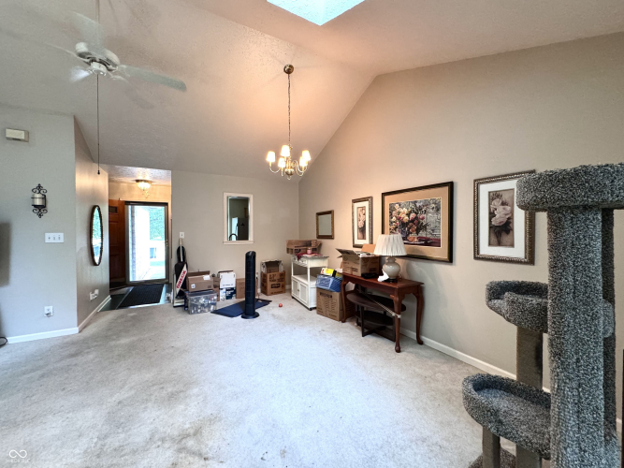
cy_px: 234
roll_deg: +0.0
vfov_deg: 85.7
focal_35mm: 14
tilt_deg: -1.2
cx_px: 312
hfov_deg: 102.1
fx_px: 252
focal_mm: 2.22
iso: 500
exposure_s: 1/60
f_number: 2.2
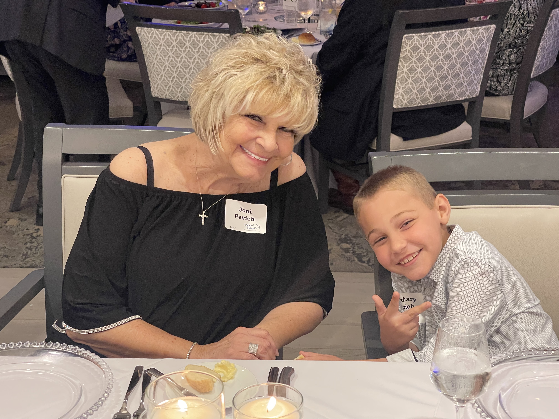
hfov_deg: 30.3
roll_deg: -0.2
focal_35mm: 64
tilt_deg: -20.3
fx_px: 1034
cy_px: 210
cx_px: 280
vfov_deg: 22.9
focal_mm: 7.5
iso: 320
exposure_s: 1/55
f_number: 2.2
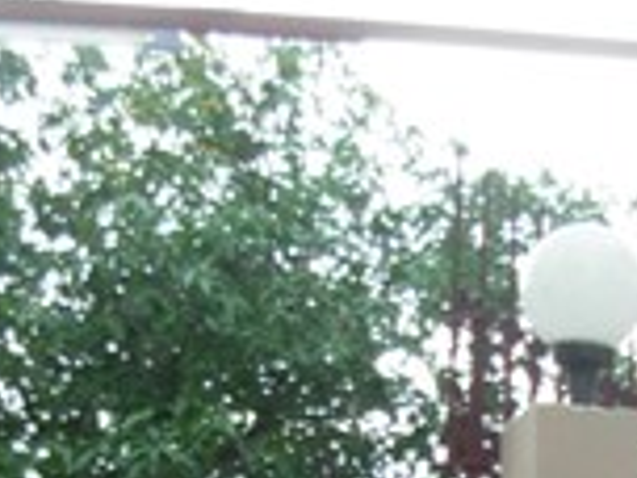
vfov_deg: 8.8
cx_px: 402
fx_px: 2944
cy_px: 956
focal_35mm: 160
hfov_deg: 12.3
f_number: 2.9
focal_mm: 6.3
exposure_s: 1/30.2
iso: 79
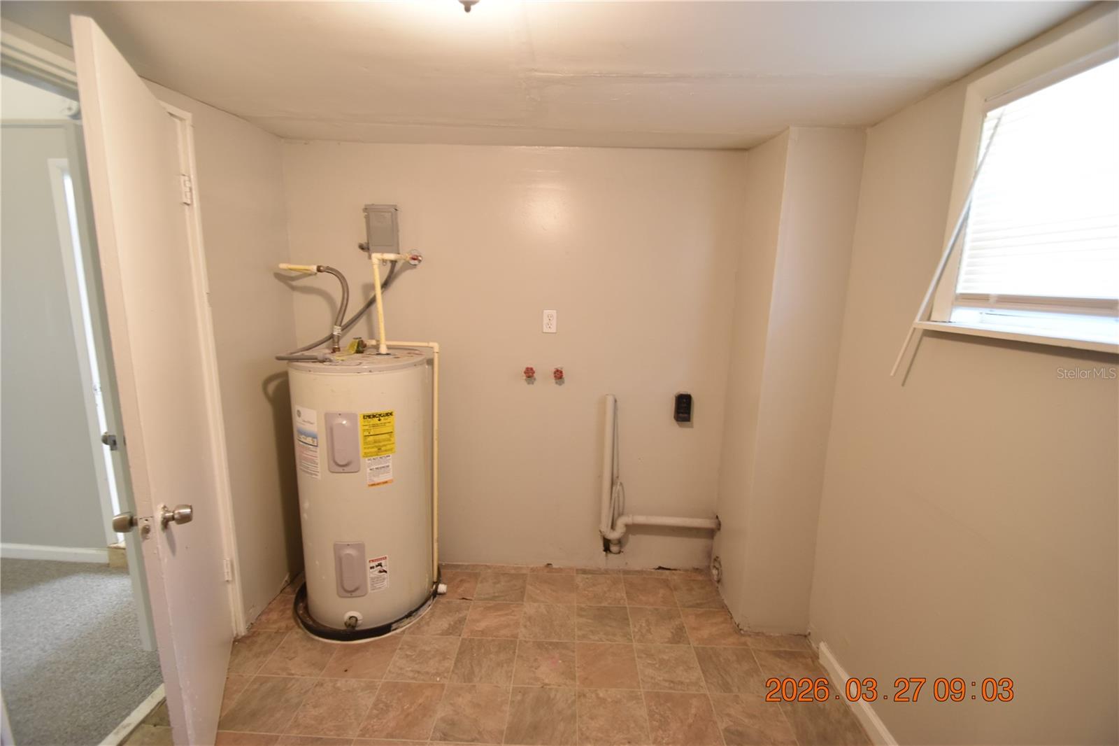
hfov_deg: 100.4
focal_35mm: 15
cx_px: 560
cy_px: 373
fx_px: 466
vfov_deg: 77.3
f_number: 3.5
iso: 800
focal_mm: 10
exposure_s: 1/10
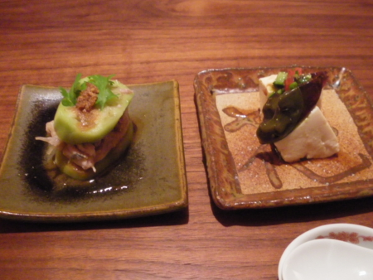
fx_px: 431
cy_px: 143
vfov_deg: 36.0
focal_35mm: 40
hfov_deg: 46.7
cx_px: 202
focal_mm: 6.3
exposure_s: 1/4
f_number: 3.5
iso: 800
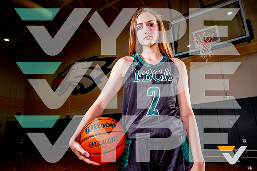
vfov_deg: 53.2
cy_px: 86
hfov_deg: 73.7
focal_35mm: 24
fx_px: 171
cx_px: 128
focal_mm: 24
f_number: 8
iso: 100
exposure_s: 1/125
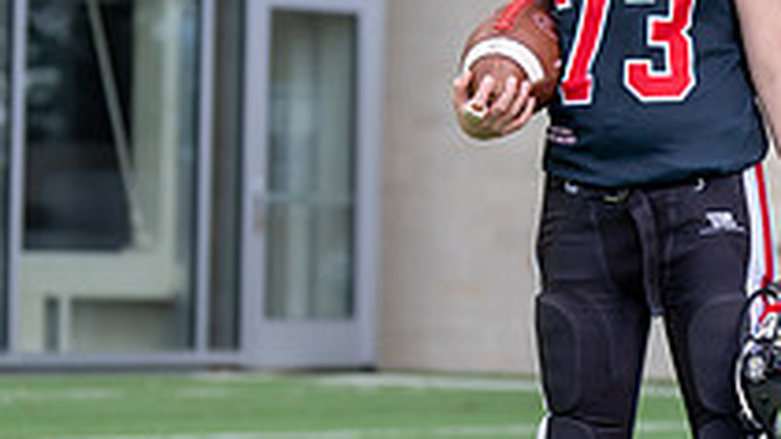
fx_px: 4907
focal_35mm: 237
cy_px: 223
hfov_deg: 9.1
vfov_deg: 5.1
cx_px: 660
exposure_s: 1/500
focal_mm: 79
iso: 100
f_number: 2.8
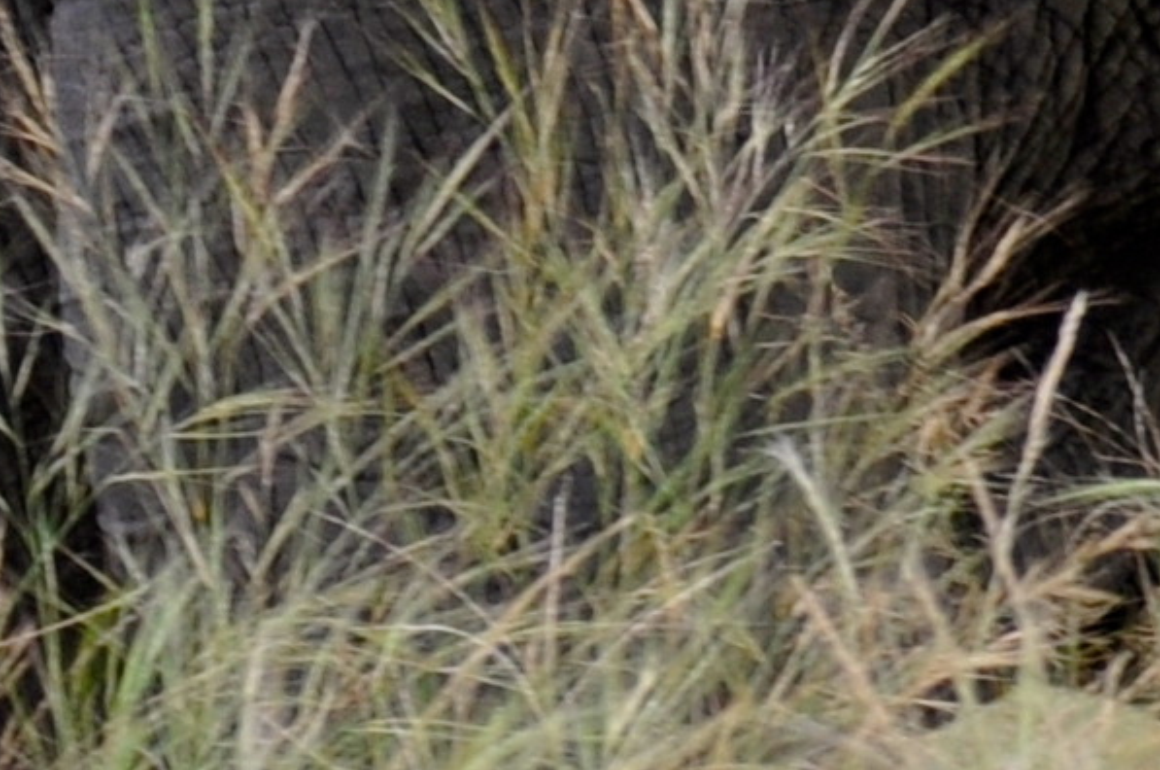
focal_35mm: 1455
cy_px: -568
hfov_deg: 1.4
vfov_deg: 0.9
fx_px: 46794
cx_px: 670
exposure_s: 1/80
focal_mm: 135
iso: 250
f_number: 5
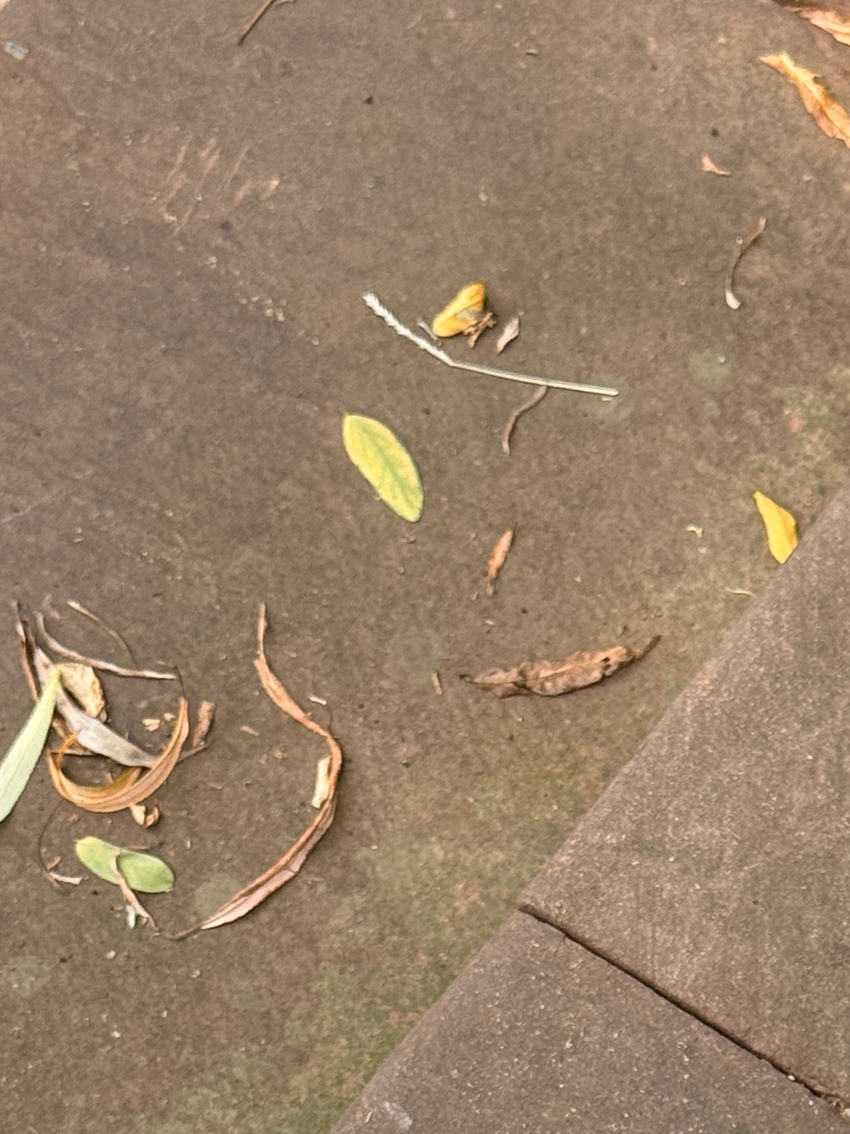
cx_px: 803
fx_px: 4191
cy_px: 1490
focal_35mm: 128
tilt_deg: -70.9
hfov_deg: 11.5
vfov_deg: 14.7
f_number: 1.78
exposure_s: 1/951
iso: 64
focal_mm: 6.76
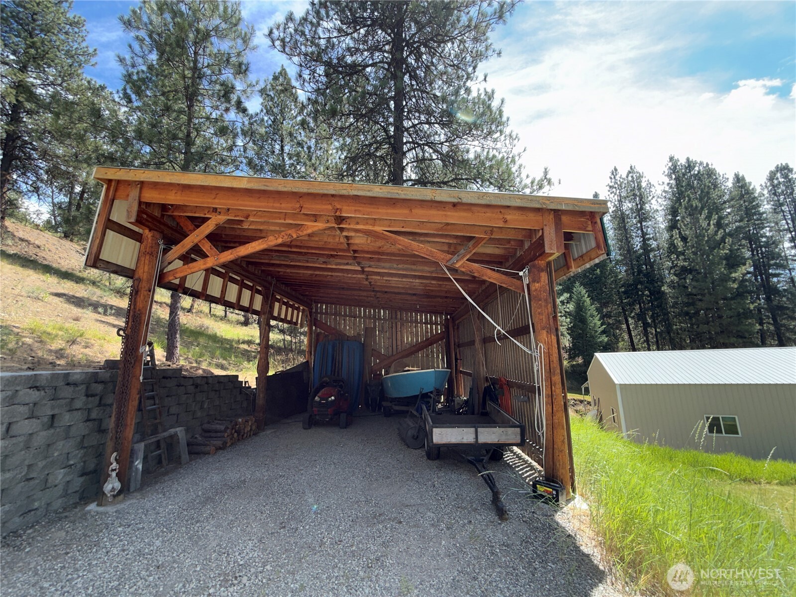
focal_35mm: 14
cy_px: 298
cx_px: 398
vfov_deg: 85.7
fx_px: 322
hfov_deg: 102.1
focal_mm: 2.22
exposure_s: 1/182
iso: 16
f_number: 2.2
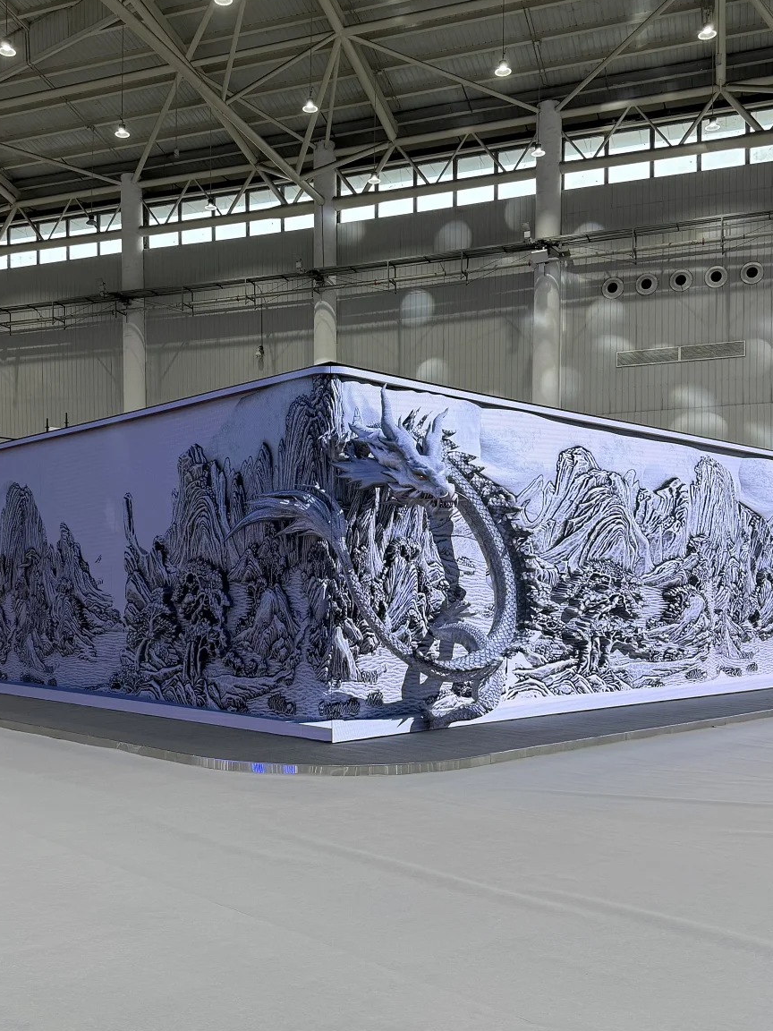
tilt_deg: +2.8
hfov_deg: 46.8
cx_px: 370
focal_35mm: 30
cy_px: 431
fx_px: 893
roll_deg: +0.9
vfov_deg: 59.6
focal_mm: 6.76
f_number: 1.78
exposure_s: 1/160
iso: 125
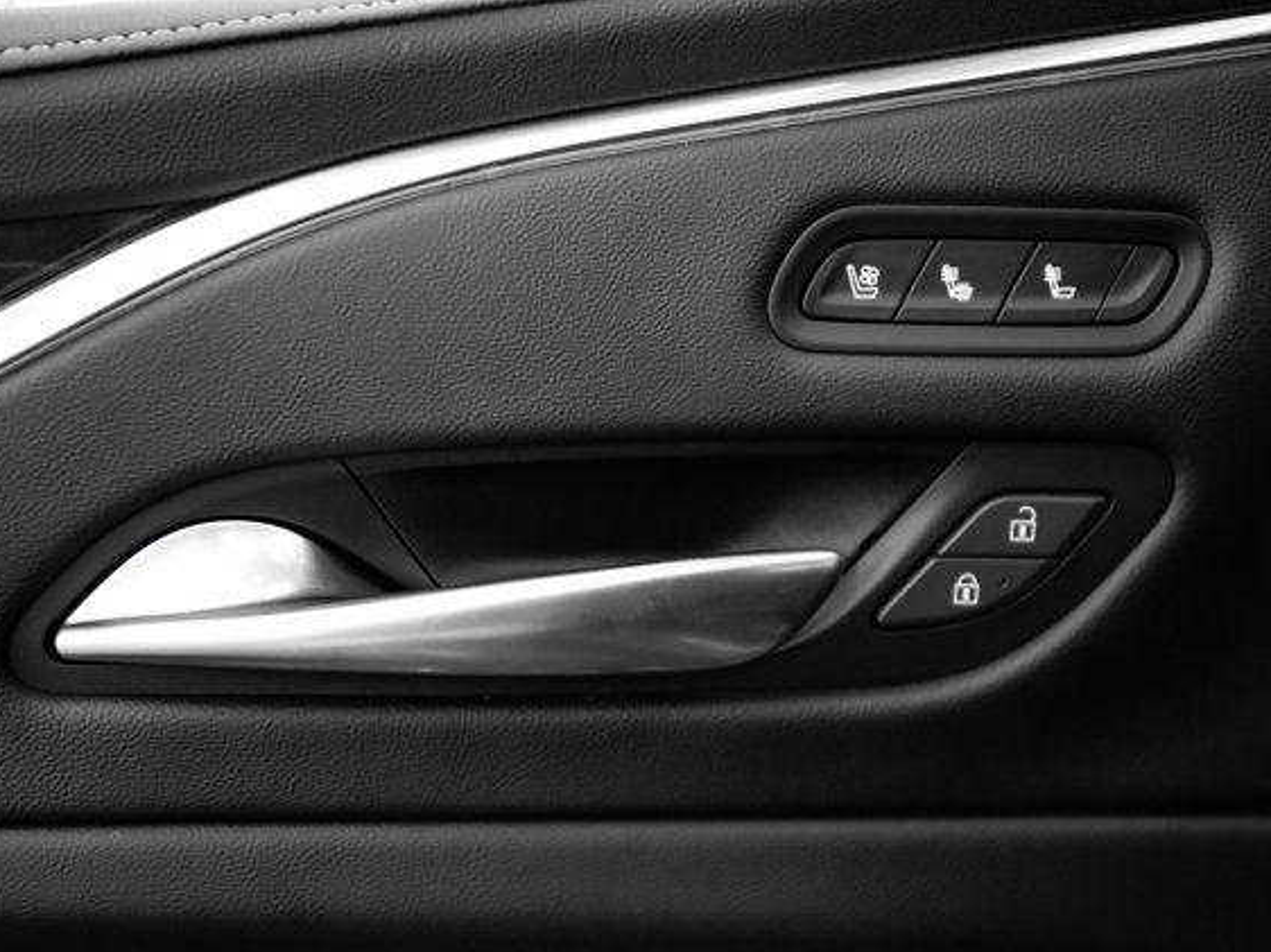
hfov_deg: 33.8
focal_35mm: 57
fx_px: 2092
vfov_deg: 25.6
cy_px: 476
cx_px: 602
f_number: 2.8
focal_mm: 52
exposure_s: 1/200
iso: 1600
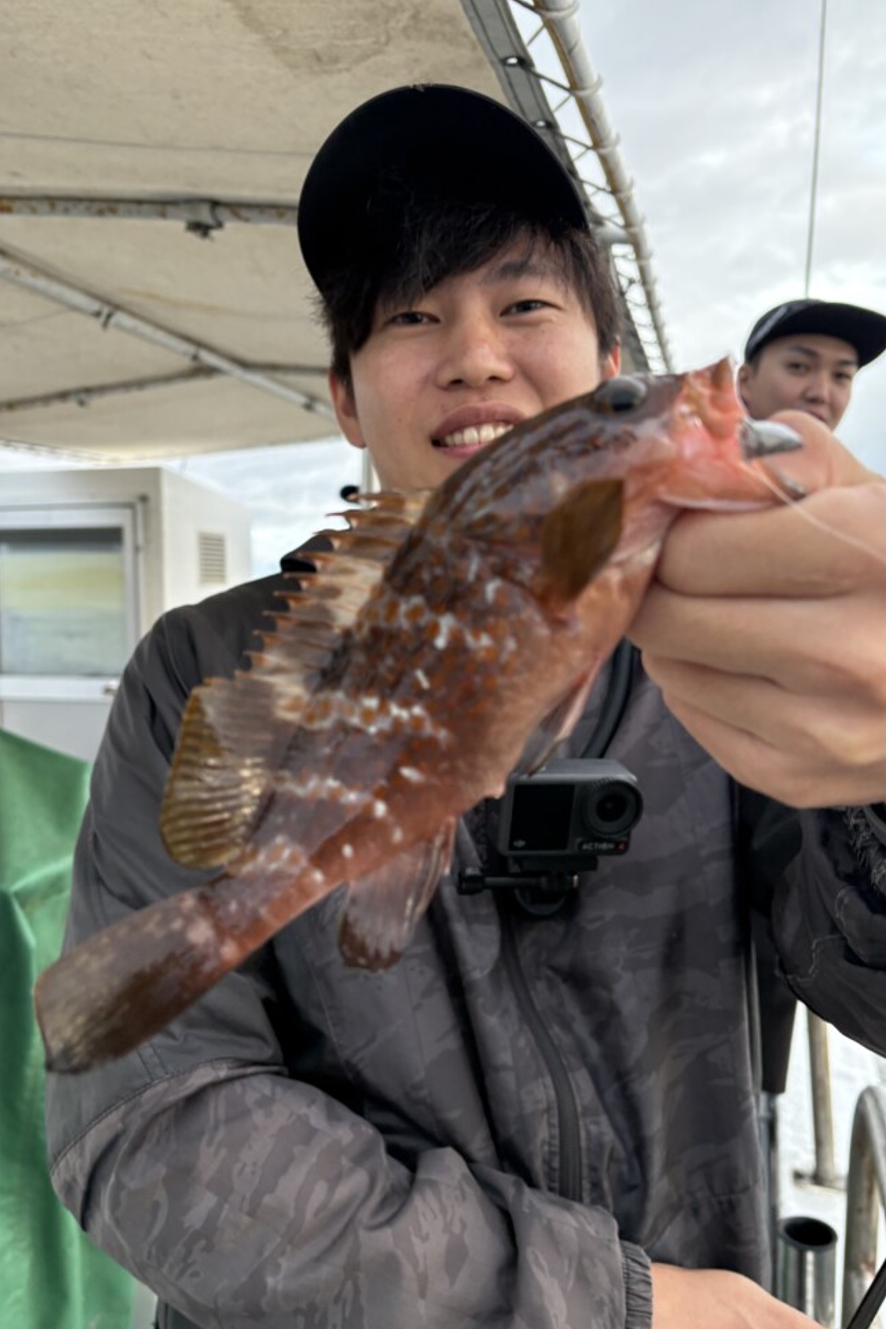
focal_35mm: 28
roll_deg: +1.4
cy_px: 653
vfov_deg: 65.5
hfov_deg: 46.4
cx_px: 437
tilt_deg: -1.3
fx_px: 1034
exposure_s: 1/61
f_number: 1.6
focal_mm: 5.96
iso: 125
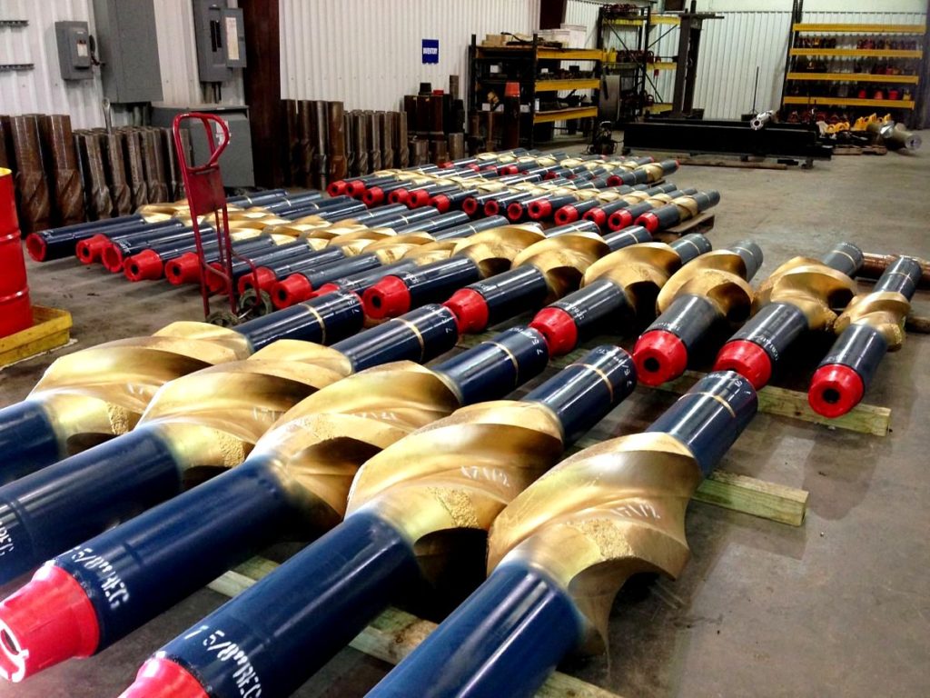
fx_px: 887
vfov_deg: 42.9
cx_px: 465
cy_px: 349
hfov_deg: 55.4
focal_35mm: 33
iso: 160
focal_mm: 4.12
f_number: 2.4
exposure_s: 1/20
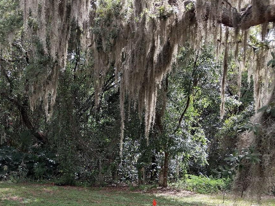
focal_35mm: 50
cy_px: 179
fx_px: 397
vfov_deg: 28.2
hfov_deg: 35.7
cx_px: 23
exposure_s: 1/100
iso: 25
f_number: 1.8
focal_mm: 4
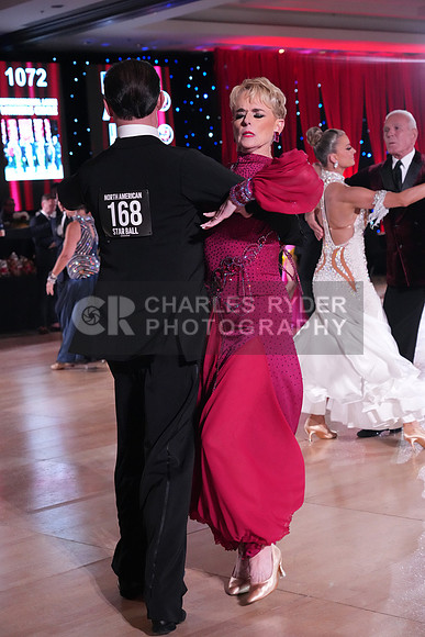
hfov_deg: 20.0
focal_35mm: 68
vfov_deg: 29.6
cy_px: 318
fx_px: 1203
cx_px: 212
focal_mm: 68
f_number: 5.6
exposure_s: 1/400
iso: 8000
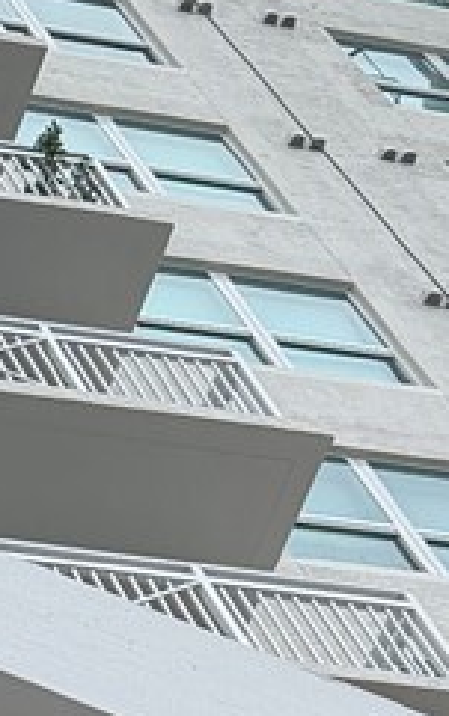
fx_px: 3303
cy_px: 1150
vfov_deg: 11.7
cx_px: -755
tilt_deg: +49.7
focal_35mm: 169
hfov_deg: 7.2
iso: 100
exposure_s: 1/3279
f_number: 1.78
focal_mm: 6.76
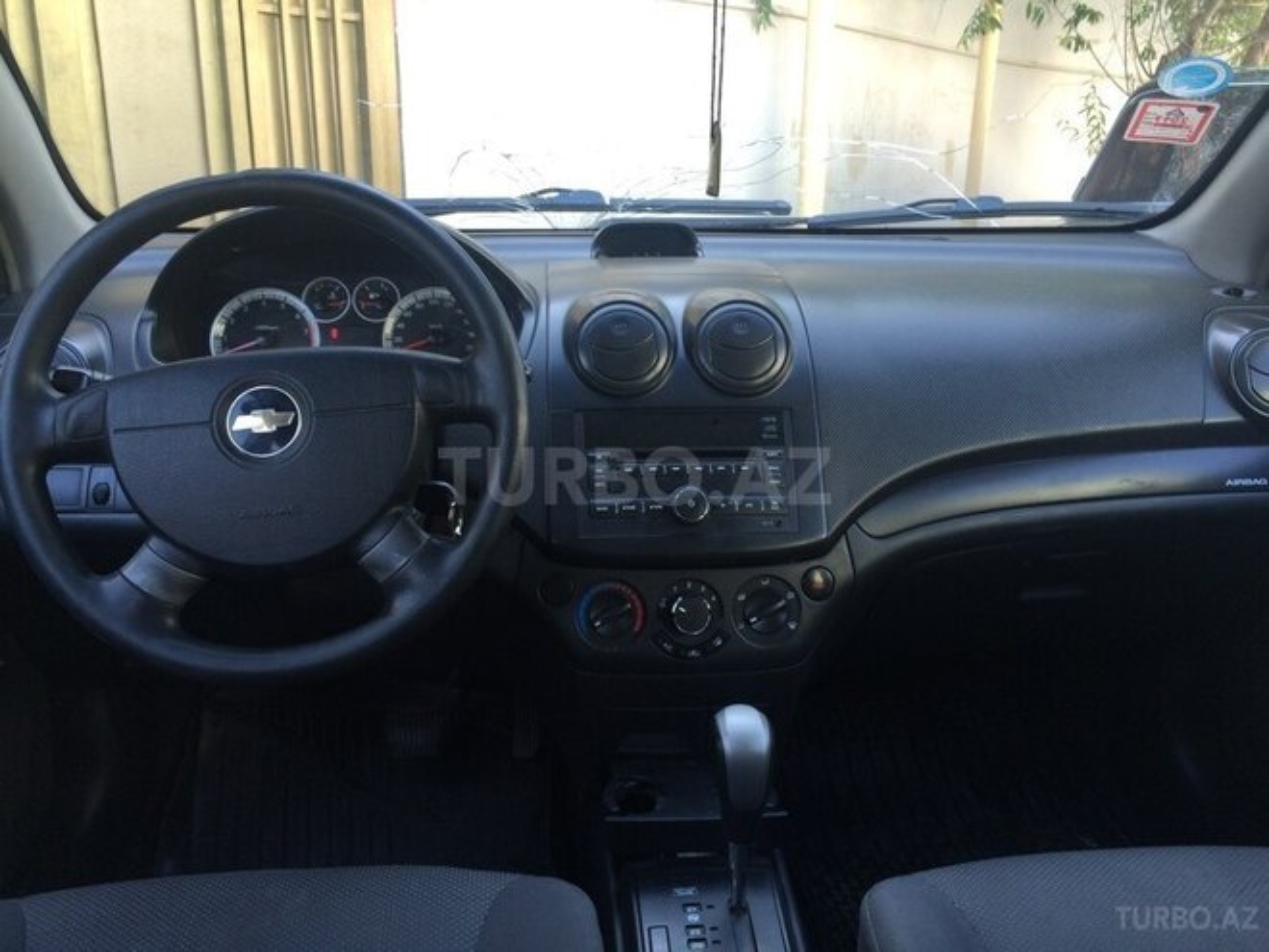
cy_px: 476
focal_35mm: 29
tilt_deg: -17.8
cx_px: 634
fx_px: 1063
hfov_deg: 61.7
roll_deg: -1.0
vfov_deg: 48.2
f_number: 2.2
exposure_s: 1/100
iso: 50
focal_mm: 4.15
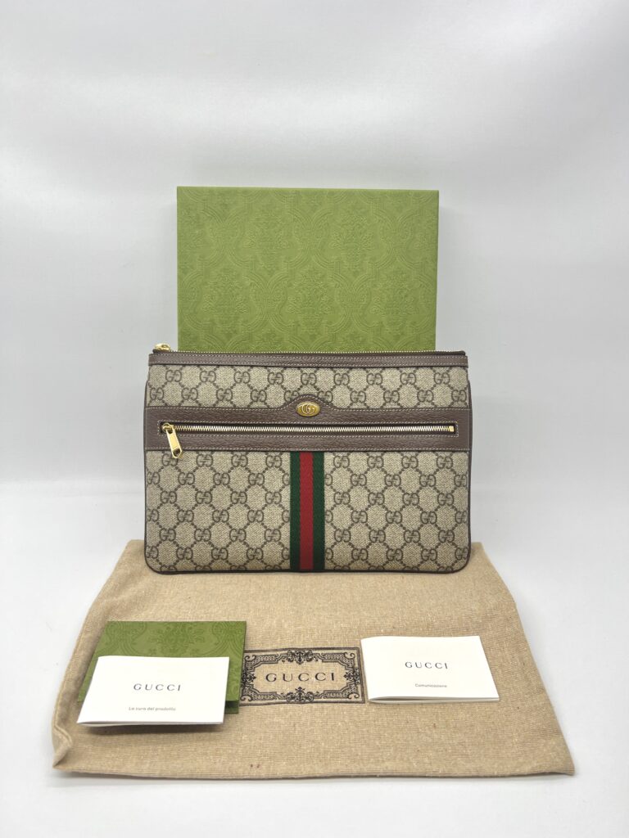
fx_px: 630
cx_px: 314
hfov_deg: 53.1
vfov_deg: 67.3
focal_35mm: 26
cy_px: 419
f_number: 1.5
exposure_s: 1/112
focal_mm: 5.7
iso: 32
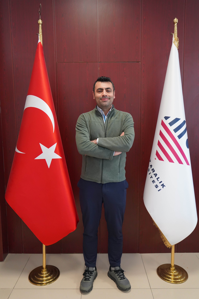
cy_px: 150
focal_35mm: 26
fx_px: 216
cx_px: 100
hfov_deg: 49.6
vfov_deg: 69.4
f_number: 4
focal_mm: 26
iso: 3200
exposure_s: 1/160
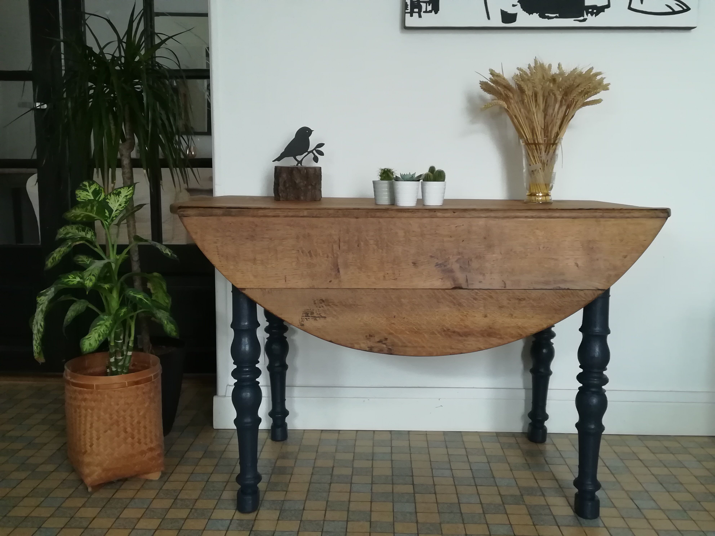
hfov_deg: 51.4
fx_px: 744
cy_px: 268
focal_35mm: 36
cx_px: 358
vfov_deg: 39.7
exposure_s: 1/33.3
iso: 400
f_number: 2.2
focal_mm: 3.83
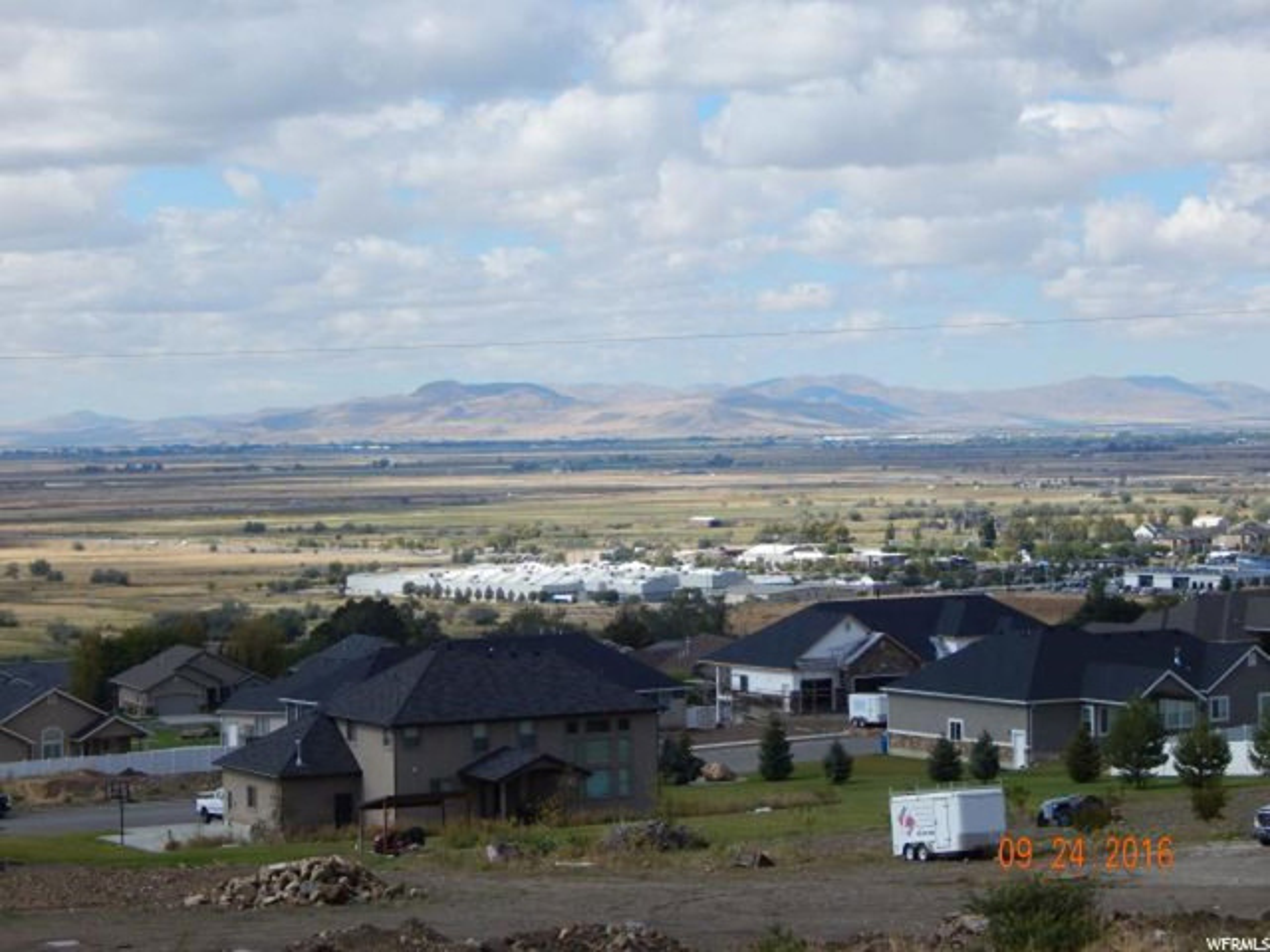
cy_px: 476
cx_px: 635
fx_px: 3412
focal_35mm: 93
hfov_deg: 21.1
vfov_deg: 15.9
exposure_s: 1/800
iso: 125
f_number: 4.4
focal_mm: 16.6
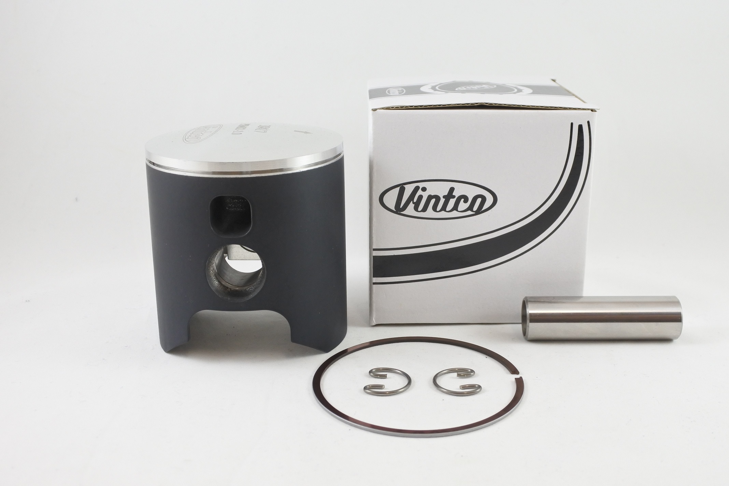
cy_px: 243
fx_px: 668
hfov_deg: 57.2
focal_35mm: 33
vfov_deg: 40.0
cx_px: 364
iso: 450
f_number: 3.8
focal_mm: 12.3
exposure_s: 1/125
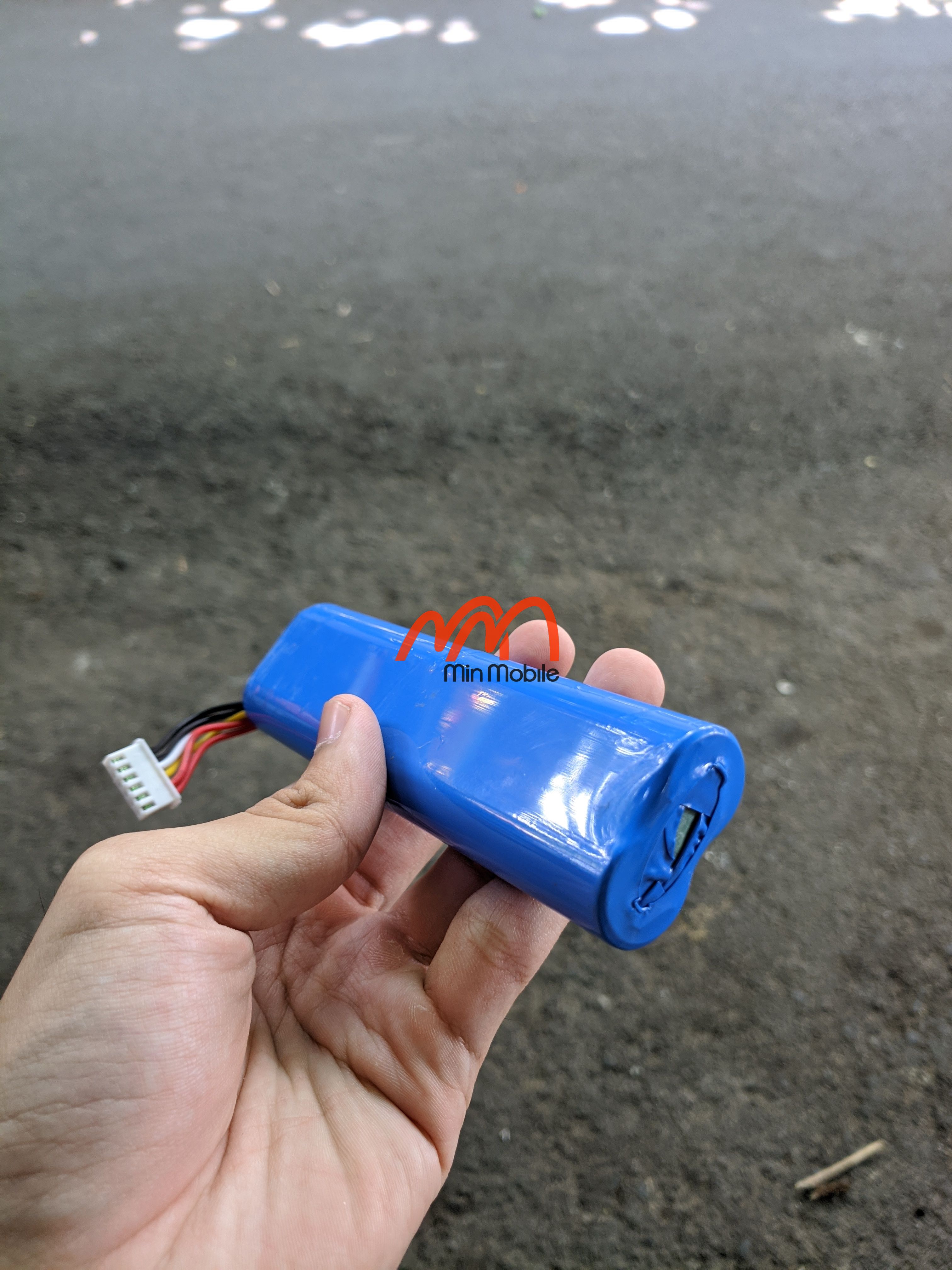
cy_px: 635
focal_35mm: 26
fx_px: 953
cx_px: 476
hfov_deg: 53.1
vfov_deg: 67.3
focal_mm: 4.23
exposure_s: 1/60
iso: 134
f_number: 1.5
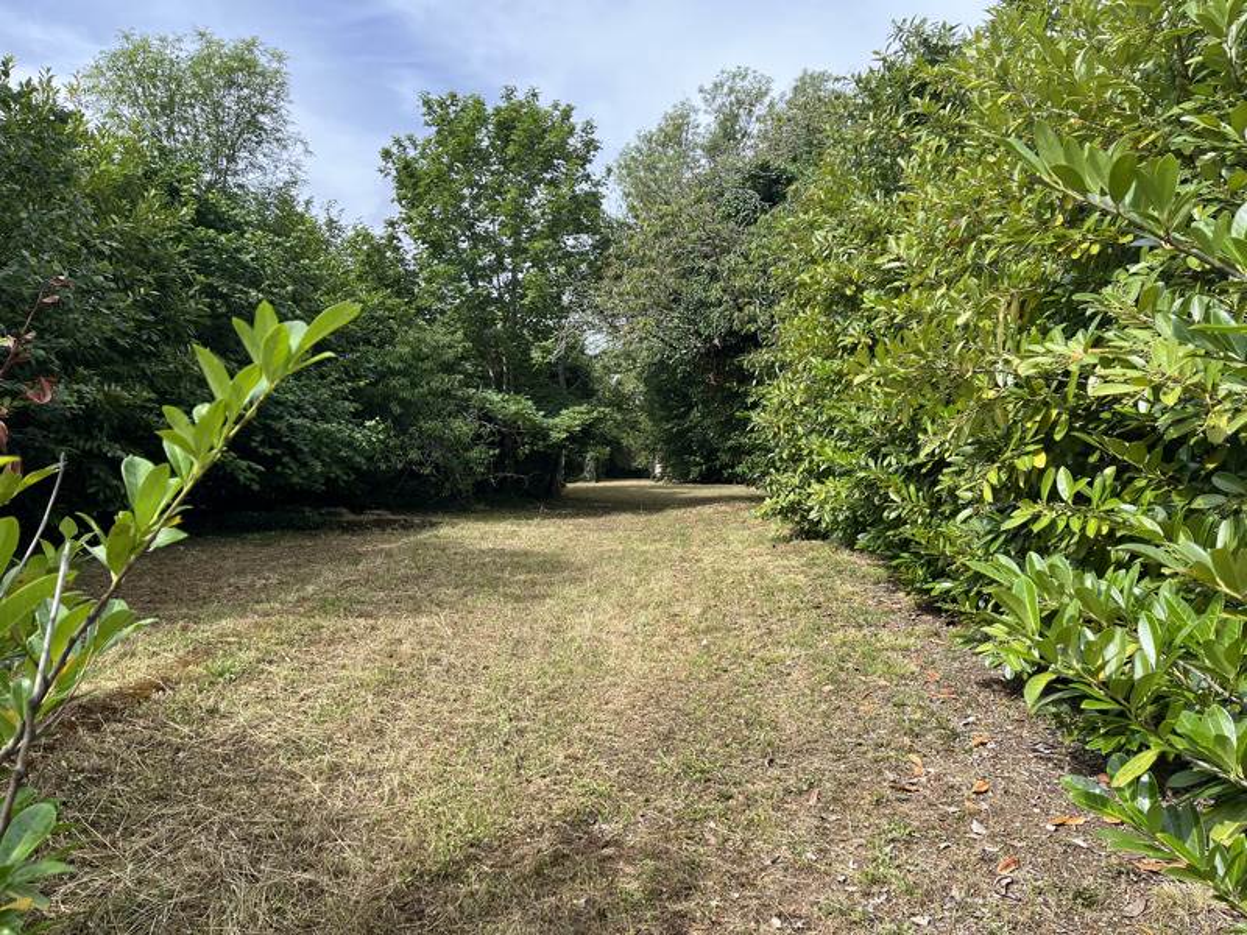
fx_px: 937
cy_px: 468
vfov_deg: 53.1
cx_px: 624
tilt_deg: +4.7
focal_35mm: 26
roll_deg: -0.9
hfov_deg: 67.3
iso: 50
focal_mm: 5.1
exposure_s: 1/1441
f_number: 1.6
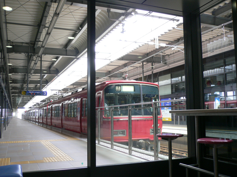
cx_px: 118
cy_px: 88
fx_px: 240
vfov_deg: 40.7
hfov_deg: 52.6
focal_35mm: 35
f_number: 2.8
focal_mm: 5.8
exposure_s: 1/50
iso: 100
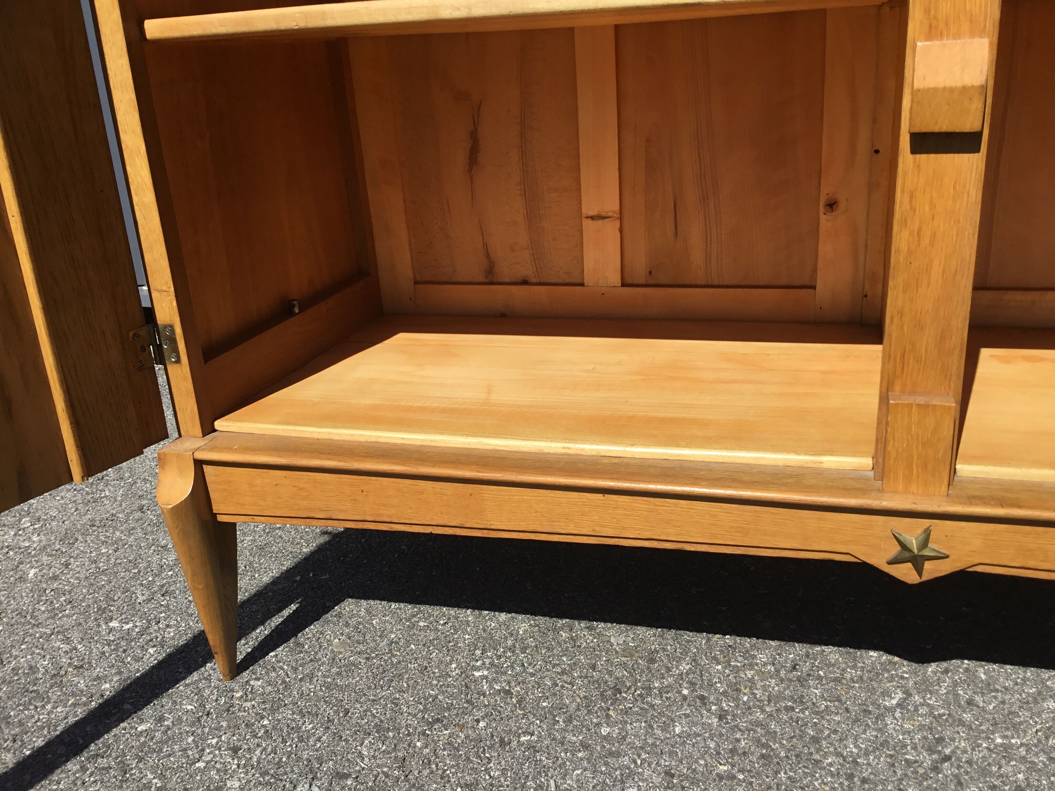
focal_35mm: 31
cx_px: 528
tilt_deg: -18.3
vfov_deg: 45.4
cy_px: 396
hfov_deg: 58.4
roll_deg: +3.0
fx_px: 945
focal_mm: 3.3
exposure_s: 1/1404
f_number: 2.4
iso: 25
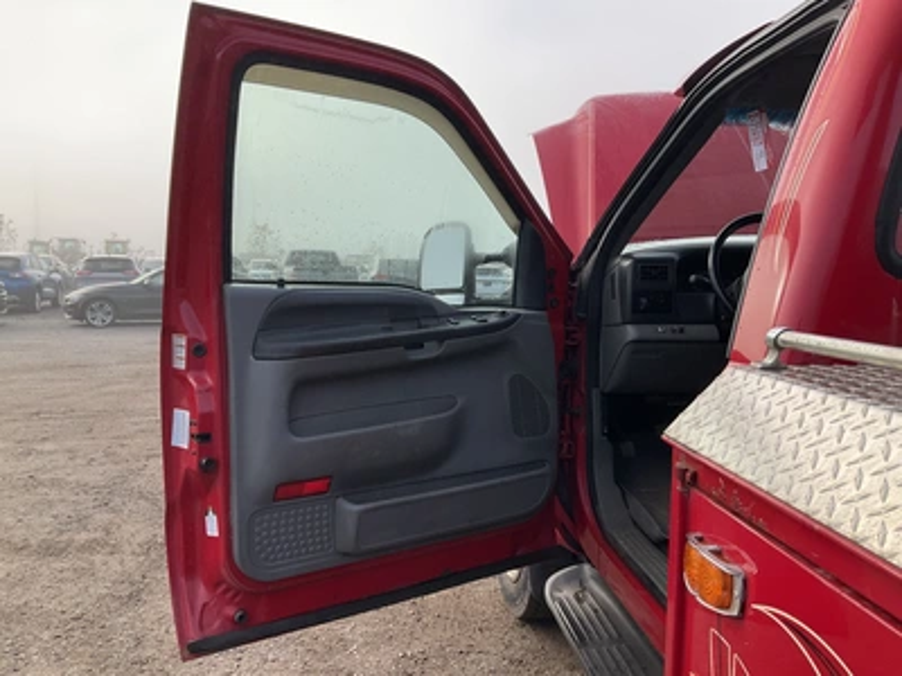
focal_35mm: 29
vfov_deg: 48.2
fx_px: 756
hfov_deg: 61.7
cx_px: 451
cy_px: 338
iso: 25
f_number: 1.8
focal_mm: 3
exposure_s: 1/674
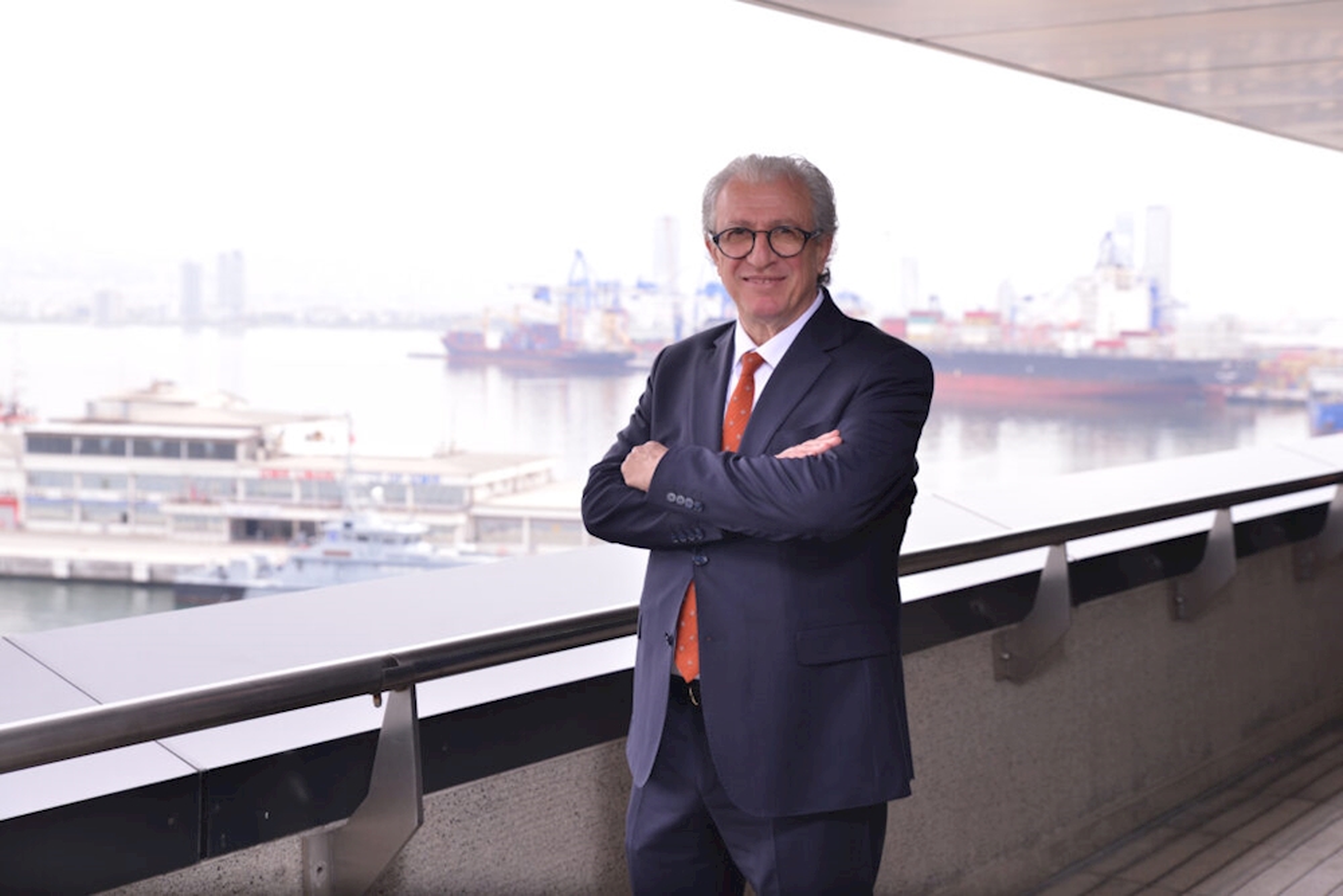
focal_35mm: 48
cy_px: 448
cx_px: 672
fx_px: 1791
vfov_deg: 28.1
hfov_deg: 41.1
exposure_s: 1/250
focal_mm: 48
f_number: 5
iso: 200
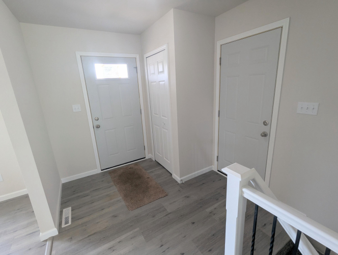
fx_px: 156
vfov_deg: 78.2
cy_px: 128
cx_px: 169
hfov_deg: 94.4
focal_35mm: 16
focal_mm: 2.35
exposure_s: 1/30
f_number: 2.2
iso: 58
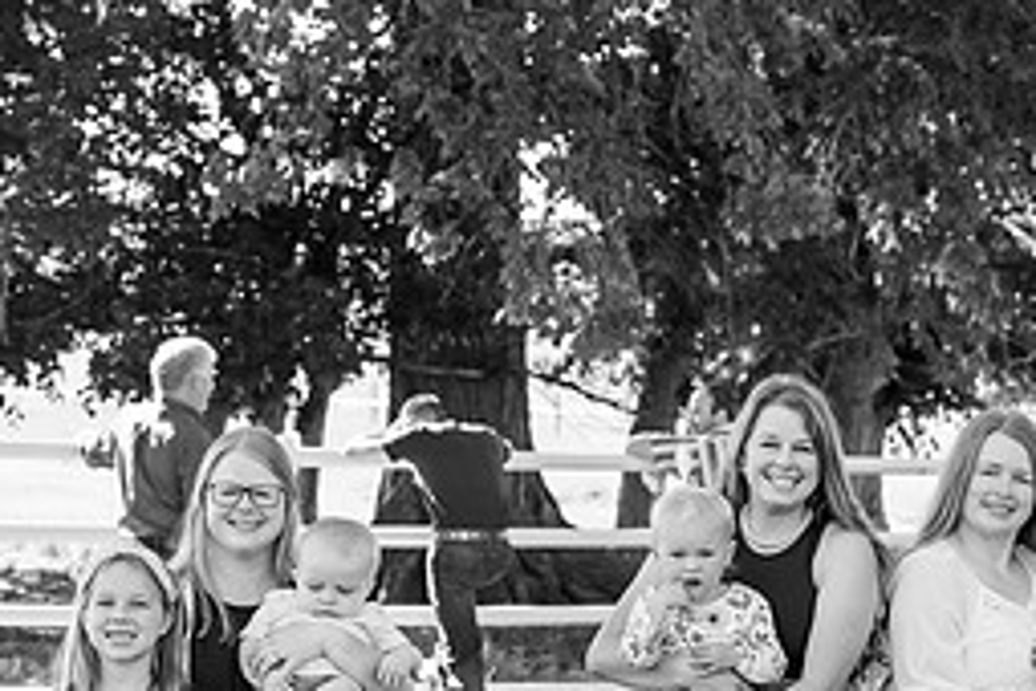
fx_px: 4575
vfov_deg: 8.6
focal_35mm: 159
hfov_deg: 12.9
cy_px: 616
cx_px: 390
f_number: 5.6
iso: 800
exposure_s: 1/250
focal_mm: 70
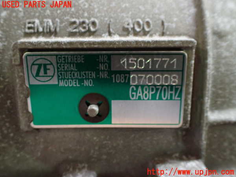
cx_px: 118
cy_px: 88
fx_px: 205
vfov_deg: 46.8
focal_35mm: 30
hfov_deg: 60.0
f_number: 2.3
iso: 800
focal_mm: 5.4
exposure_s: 1/50
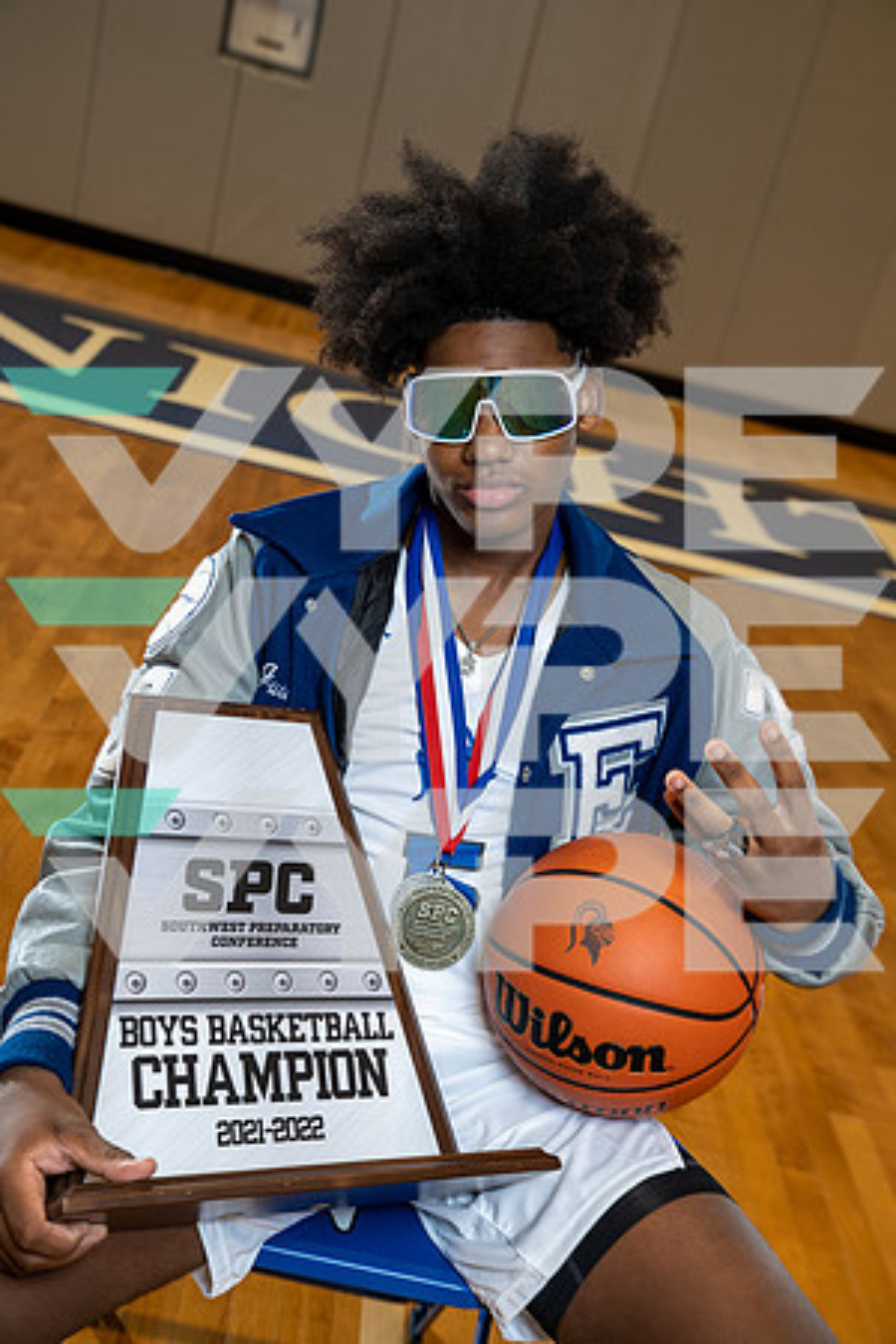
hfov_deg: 30.5
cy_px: 672
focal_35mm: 44
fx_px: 1643
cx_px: 448
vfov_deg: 44.5
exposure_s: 1/125
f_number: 4
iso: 400
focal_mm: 44
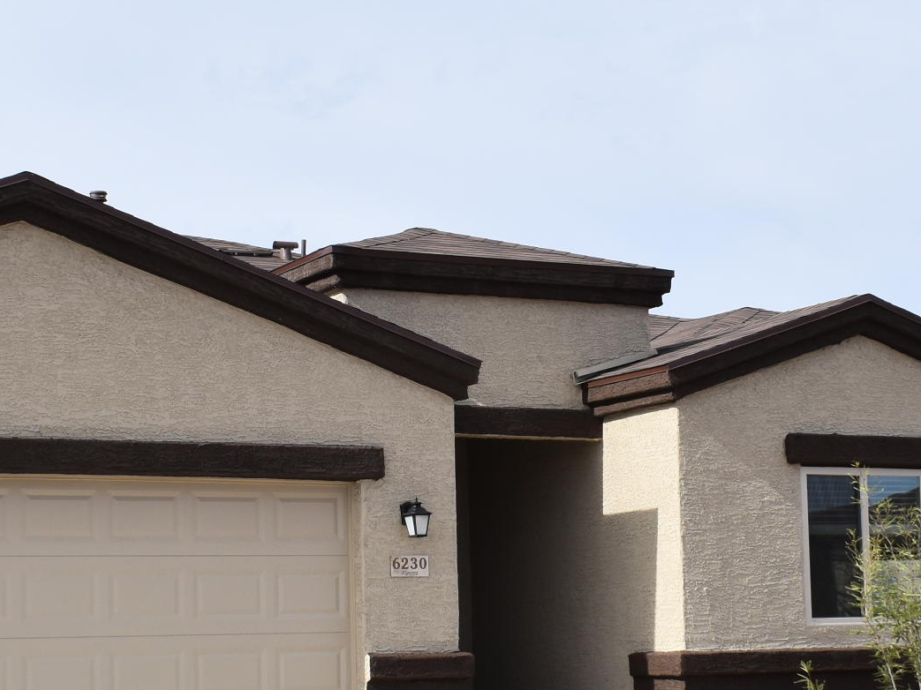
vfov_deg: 17.7
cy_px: 437
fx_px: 2208
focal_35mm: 83
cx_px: 432
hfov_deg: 23.6
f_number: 10
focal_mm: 20
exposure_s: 1/400
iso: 200
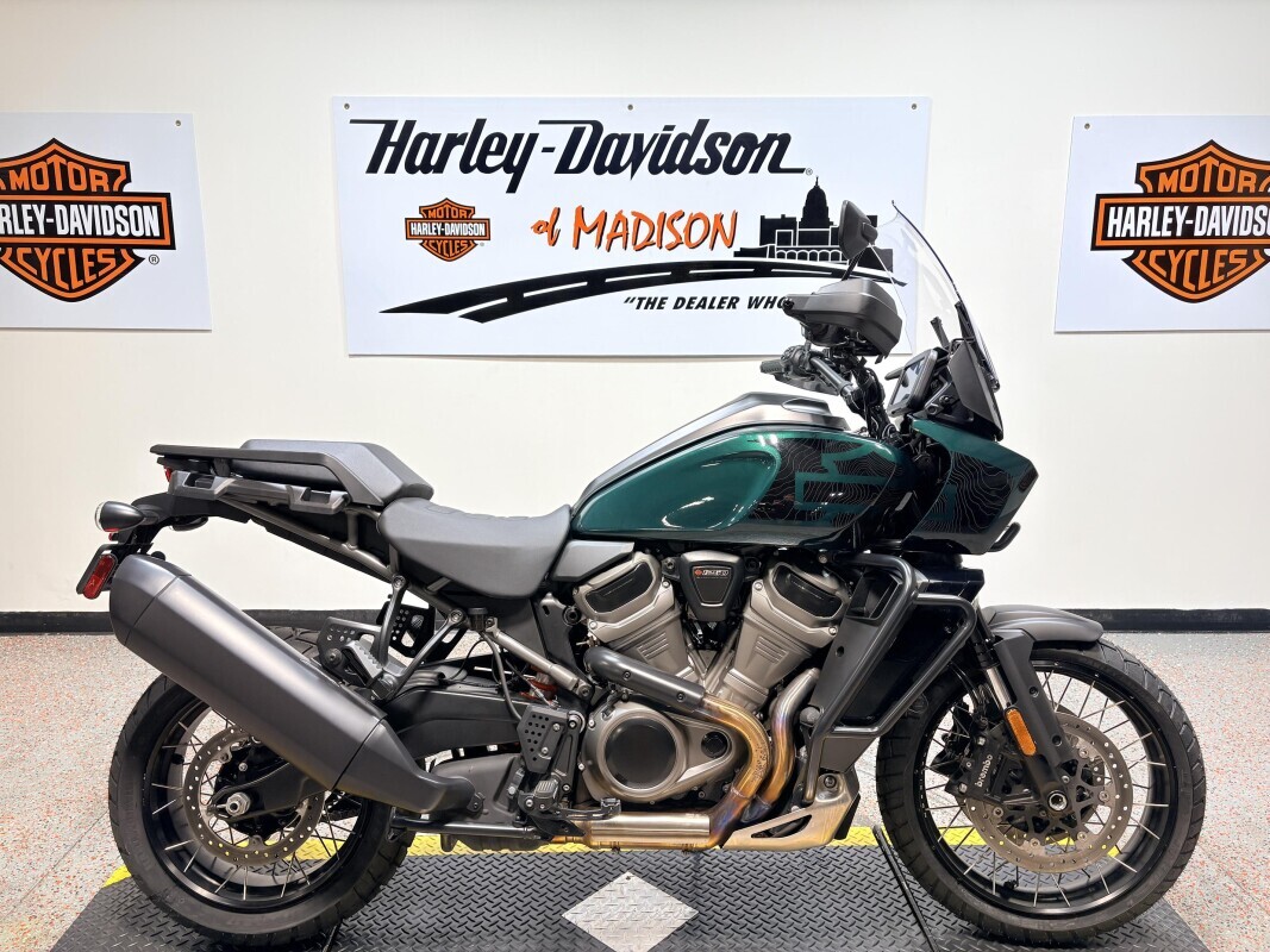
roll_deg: +0.0
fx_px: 954
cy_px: 476
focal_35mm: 26
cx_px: 635
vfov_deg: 53.1
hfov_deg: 67.3
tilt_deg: -11.6
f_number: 1.6
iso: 40
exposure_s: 1/120
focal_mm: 5.96
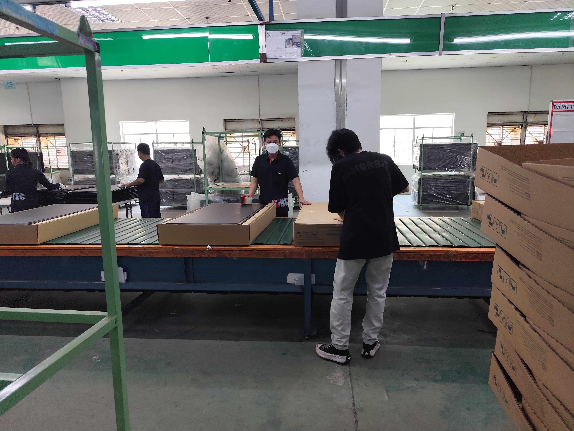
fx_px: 381
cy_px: 216
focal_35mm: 23
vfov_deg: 58.9
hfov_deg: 73.9
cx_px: 287
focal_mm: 6.14
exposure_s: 1/100
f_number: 1.65
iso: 160
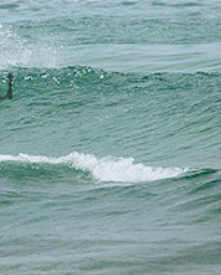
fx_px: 18986
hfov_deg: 0.7
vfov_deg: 0.8
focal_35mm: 2326
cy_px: 65
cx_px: -143
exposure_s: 1/2000
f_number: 11
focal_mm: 800
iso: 900
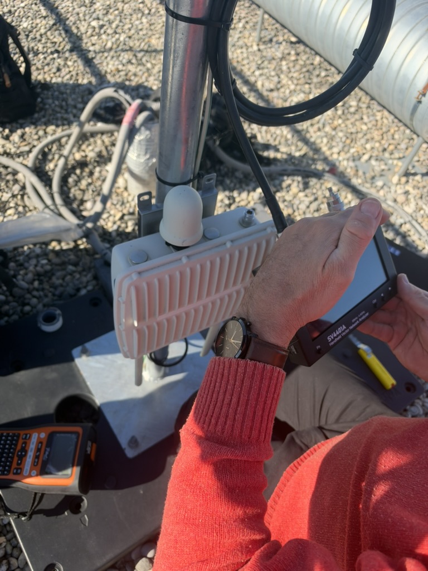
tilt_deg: -50.8
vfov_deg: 71.6
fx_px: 396
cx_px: 214
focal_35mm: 24
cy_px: 286
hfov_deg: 56.8
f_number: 1.8
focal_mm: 6.93
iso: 80
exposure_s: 1/1838
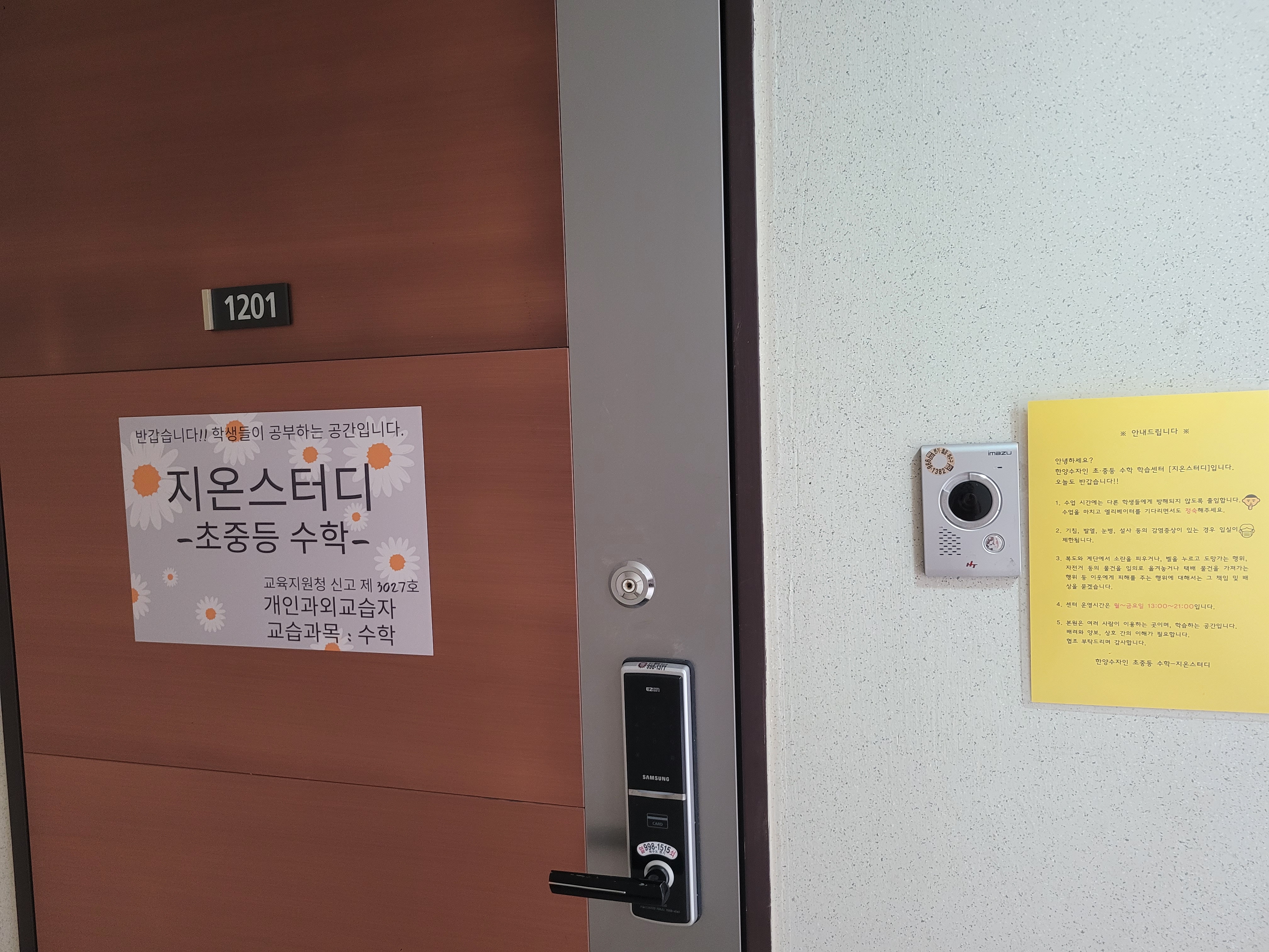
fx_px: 953
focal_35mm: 26
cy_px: 476
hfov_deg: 67.3
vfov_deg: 53.1
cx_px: 634
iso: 500
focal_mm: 5.4
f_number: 1.8
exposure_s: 1/40
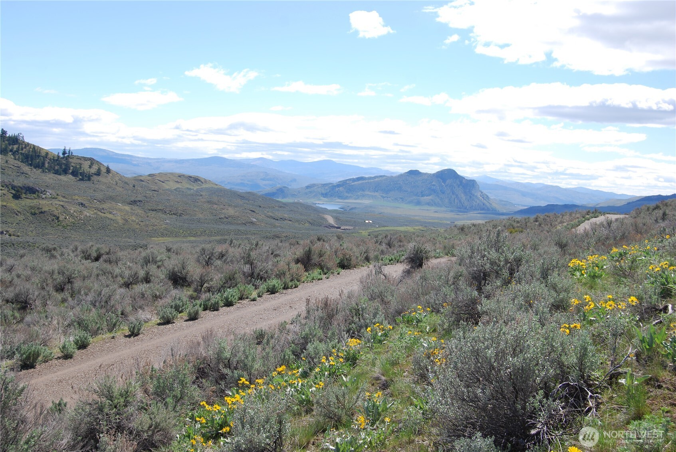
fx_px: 677
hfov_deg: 53.1
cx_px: 338
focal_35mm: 36
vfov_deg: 37.0
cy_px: 226
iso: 100
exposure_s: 1/250
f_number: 8
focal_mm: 24
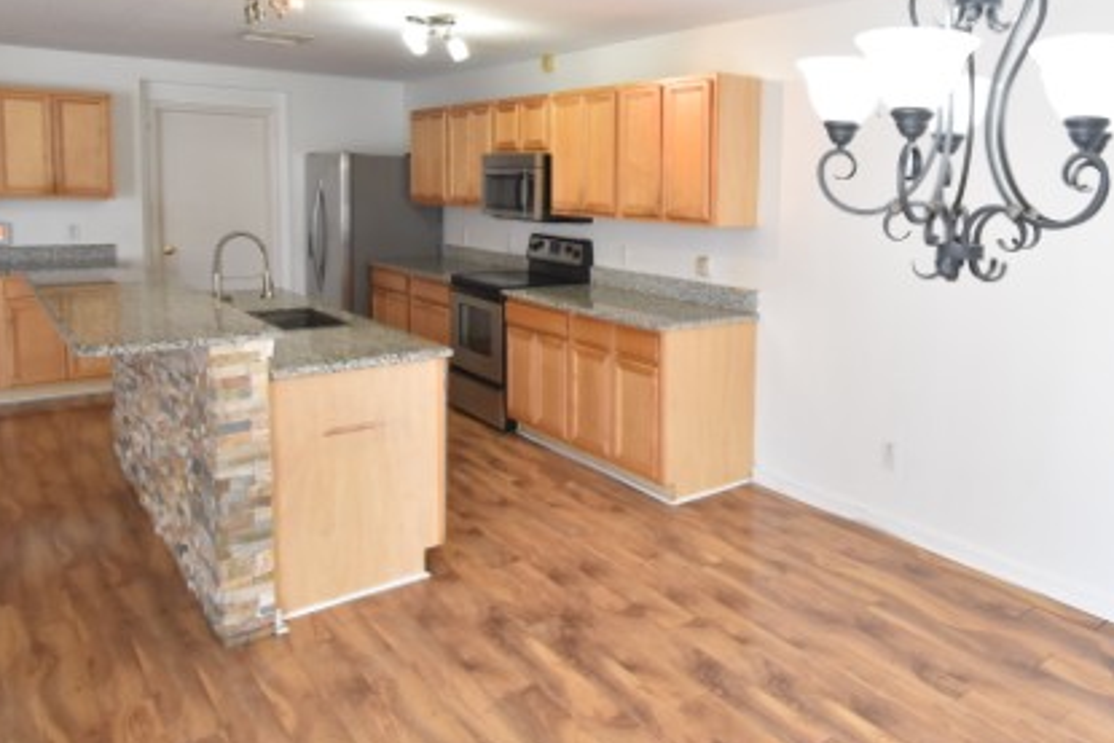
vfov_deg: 48.7
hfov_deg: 66.5
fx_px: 805
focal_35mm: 26
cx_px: 787
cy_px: 244
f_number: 3.5
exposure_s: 1/90
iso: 800
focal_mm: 10
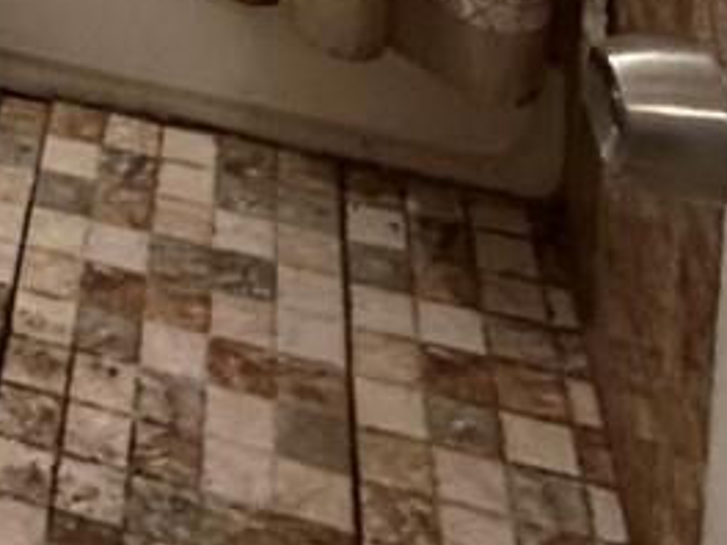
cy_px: -878
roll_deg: +0.9
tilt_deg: -7.4
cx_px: -383
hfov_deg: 19.8
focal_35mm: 85
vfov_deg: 12.4
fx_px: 1785
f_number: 2.2
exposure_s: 1/60
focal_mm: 2.22
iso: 400
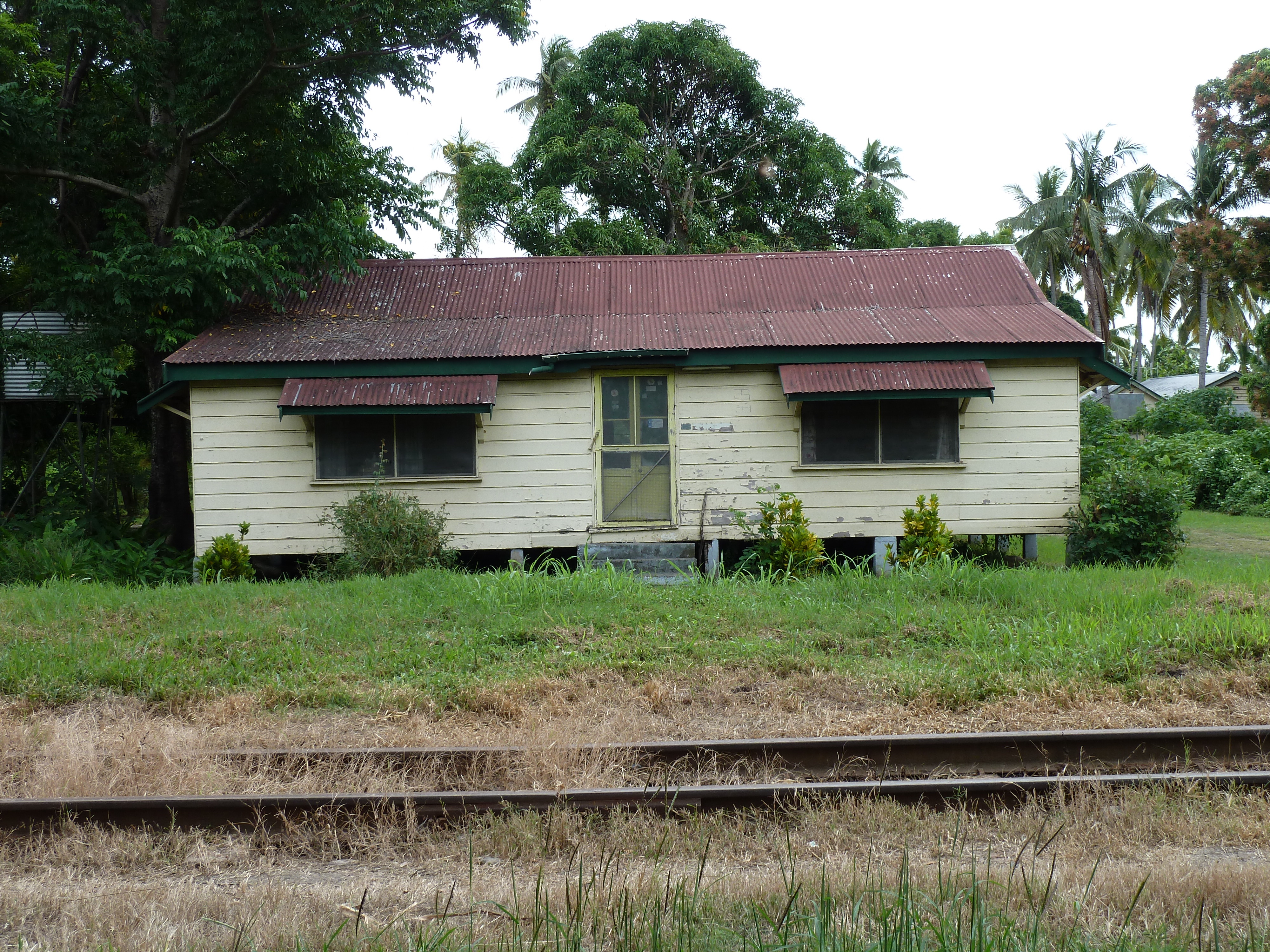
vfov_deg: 34.3
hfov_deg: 44.8
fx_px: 1541
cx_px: 635
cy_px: 476
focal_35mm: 42
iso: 80
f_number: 4
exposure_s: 1/200
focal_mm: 6.9
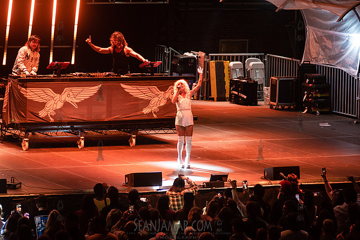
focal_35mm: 200
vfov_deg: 6.9
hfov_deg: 10.3
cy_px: 120
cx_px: 180
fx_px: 2000
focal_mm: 200
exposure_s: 1/125
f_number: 3.5
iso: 1600
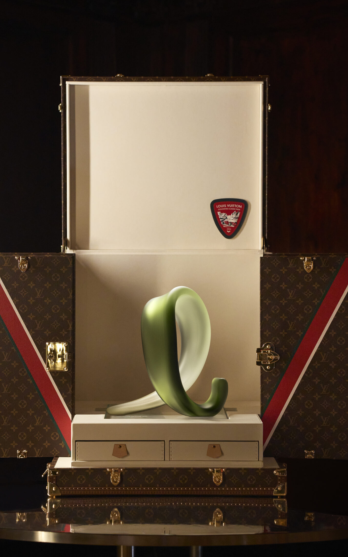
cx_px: 165
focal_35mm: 95
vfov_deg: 21.9
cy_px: 300
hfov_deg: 13.8
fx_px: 1442
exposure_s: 1/80
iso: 6400
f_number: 4.5
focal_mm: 79
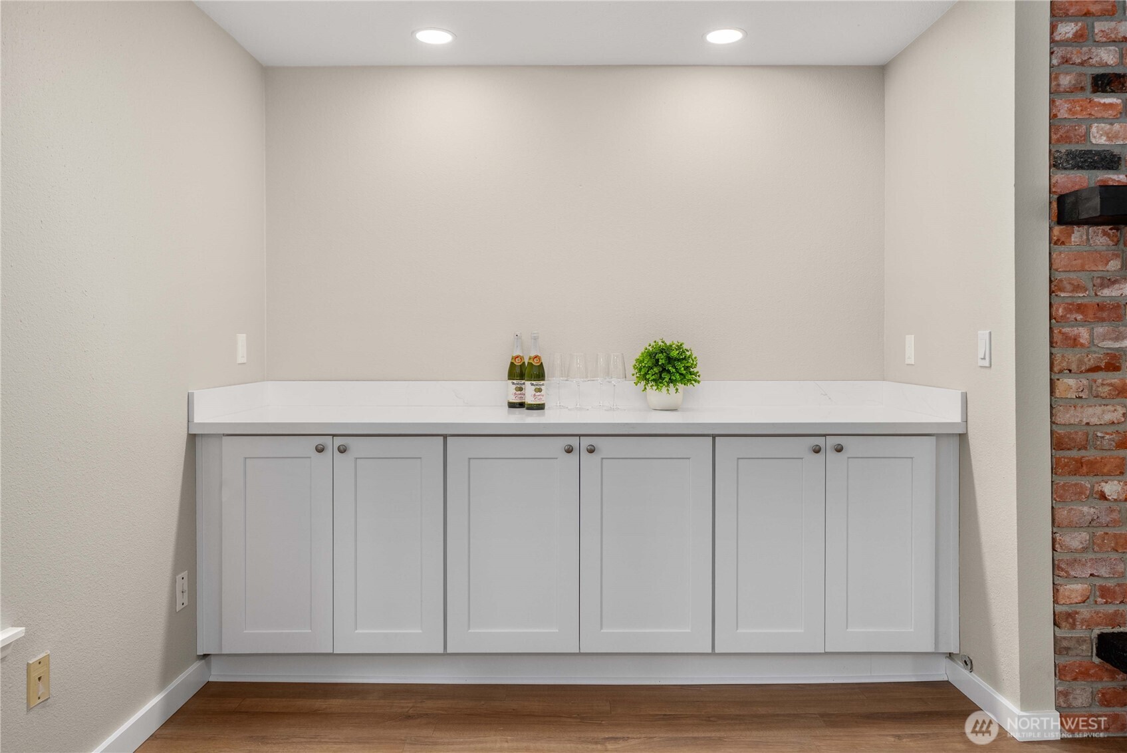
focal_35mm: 24
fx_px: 752
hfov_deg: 73.7
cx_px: 564
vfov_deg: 53.2
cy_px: 376
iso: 1000
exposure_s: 1/13
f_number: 7.1
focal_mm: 24
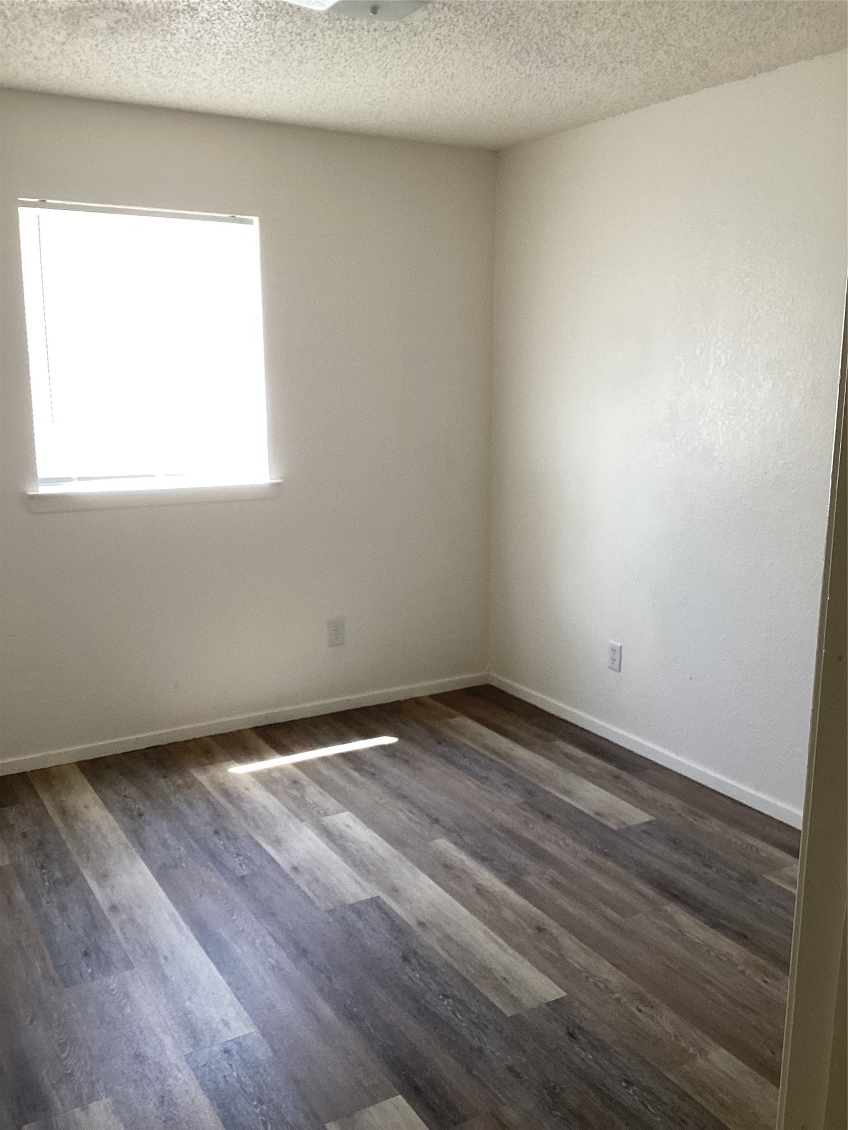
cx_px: 424
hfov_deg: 45.4
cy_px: 565
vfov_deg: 58.4
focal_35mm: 31
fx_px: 1013
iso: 50
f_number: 2.4
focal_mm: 3.3
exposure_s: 1/60
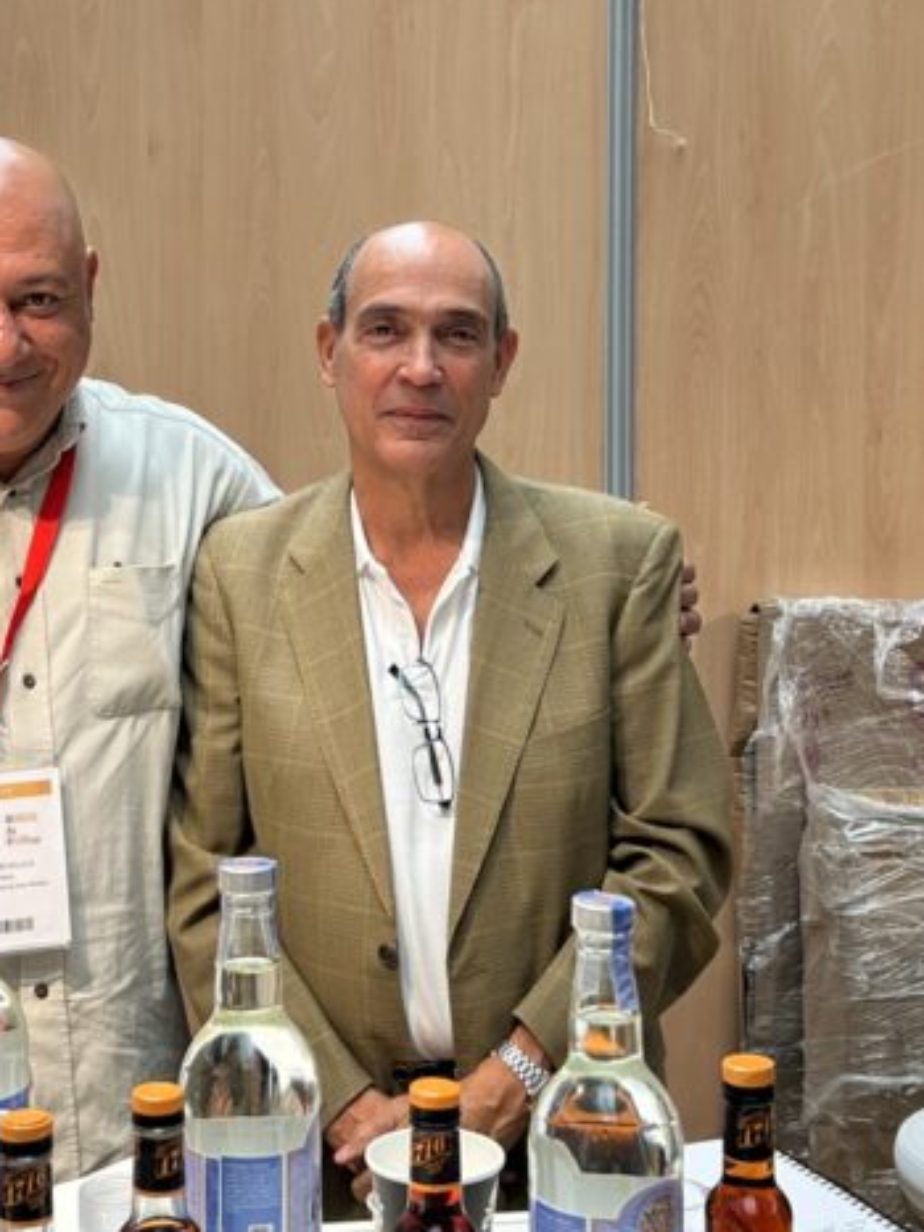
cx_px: 312
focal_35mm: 57
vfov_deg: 33.6
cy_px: 451
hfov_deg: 25.5
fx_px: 2030
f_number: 1.5
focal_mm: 5.7
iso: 40
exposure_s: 1/125
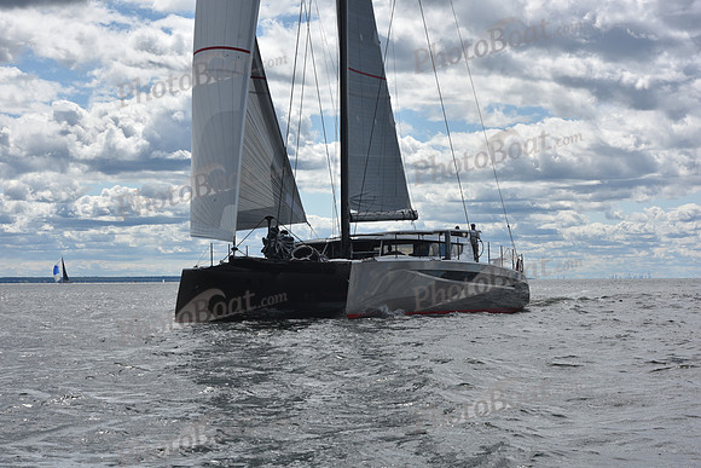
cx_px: 350
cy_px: 234
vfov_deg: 19.5
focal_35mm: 70
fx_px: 1363
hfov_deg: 28.8
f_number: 10
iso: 250
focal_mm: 70
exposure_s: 1/1000
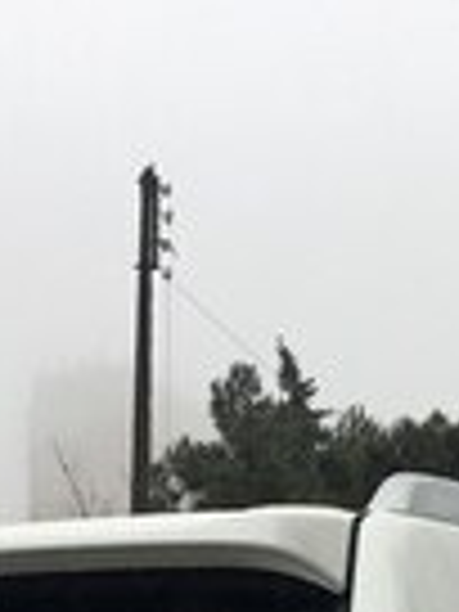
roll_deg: +0.4
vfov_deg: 16.4
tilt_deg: -3.1
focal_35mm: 106
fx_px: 1874
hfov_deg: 14.0
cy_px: 1004
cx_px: 243
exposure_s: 1/348
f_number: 2.2
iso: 25
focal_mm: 4.15
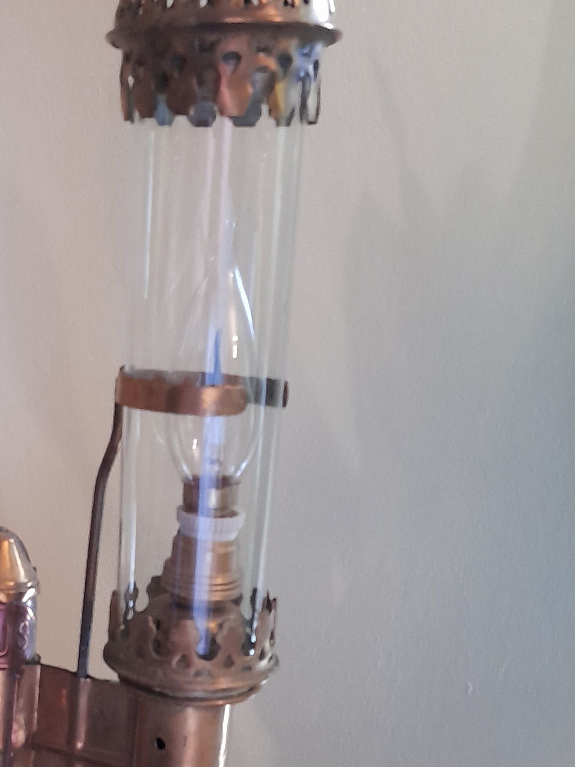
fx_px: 1129
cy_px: 608
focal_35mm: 51
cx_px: 49
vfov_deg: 36.3
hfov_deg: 27.5
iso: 640
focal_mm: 4.6
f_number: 2
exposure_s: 1/25
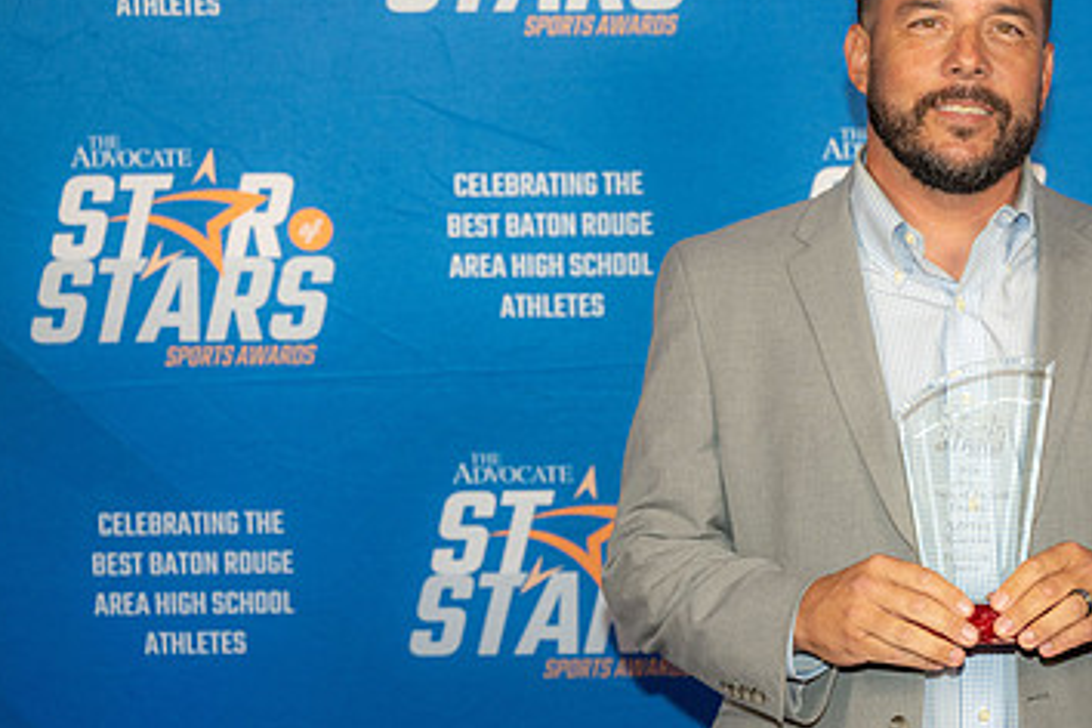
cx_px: 876
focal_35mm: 90
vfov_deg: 15.2
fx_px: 2730
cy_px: 350
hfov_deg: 22.3
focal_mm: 55
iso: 320
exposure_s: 1/125
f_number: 4
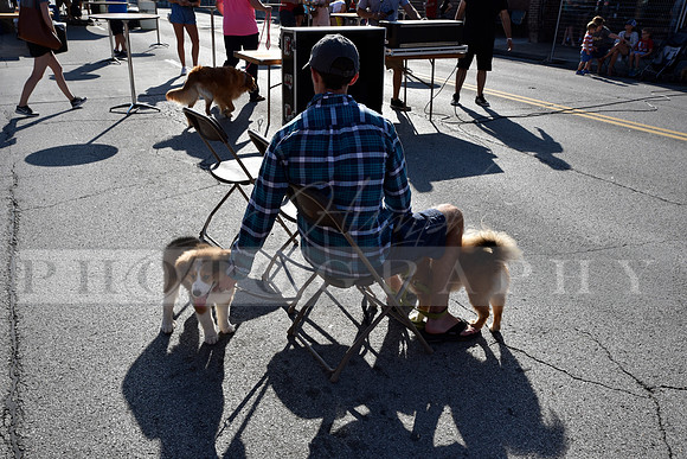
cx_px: 344
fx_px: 611
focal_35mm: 32
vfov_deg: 41.1
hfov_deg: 58.7
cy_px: 230
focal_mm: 32
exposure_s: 1/640
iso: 800
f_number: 13
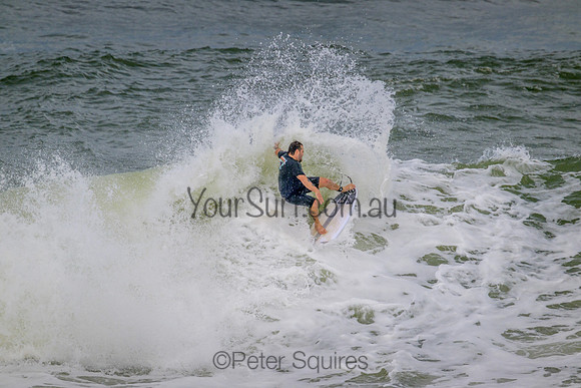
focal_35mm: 800
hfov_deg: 2.6
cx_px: 290
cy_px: 194
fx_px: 12914
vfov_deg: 1.7
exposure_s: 1/2000
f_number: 11
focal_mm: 800
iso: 450
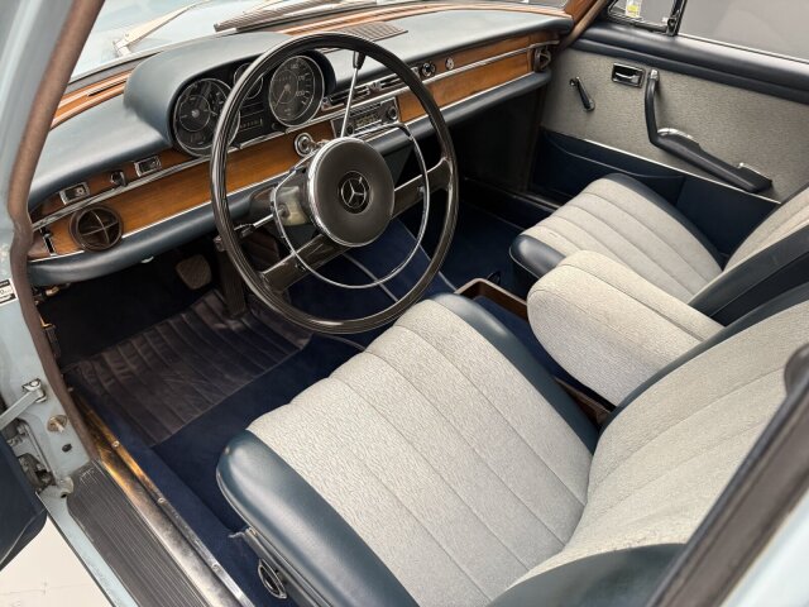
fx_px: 561
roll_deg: -3.6
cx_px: 404
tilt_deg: -39.7
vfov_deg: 56.8
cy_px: 304
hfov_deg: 71.6
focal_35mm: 24
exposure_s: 1/50
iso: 400
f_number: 1.78
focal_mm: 6.76
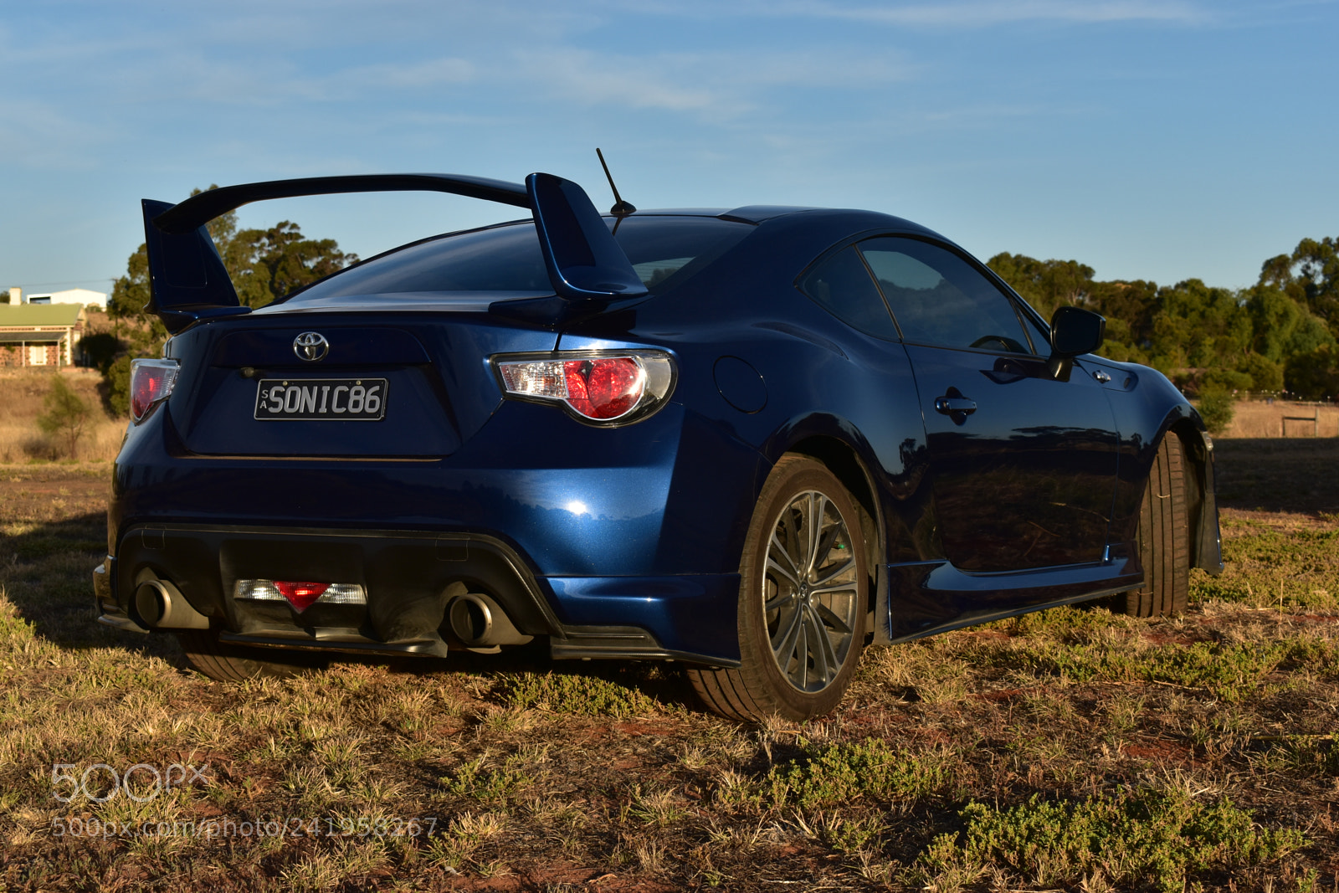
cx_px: 670
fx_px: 2232
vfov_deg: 22.6
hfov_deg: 33.4
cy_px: 446
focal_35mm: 60
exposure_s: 1/640
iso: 200
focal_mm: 40
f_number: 8
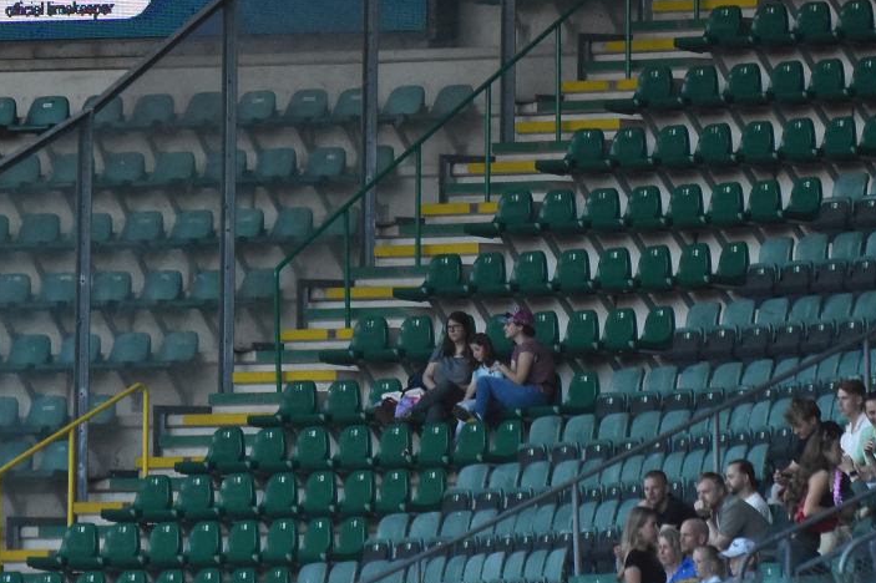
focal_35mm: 635
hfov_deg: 3.2
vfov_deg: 2.2
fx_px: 15453
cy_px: -146
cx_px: 55
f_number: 4
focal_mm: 155
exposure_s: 1/800
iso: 2000
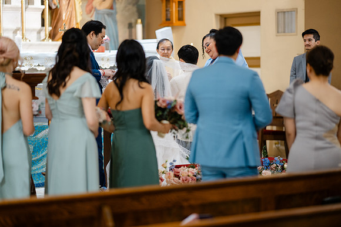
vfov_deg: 12.9
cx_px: 170
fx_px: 1007
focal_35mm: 106
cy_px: 114
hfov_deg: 19.2
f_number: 1.4
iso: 640
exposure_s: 1/160
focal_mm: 105
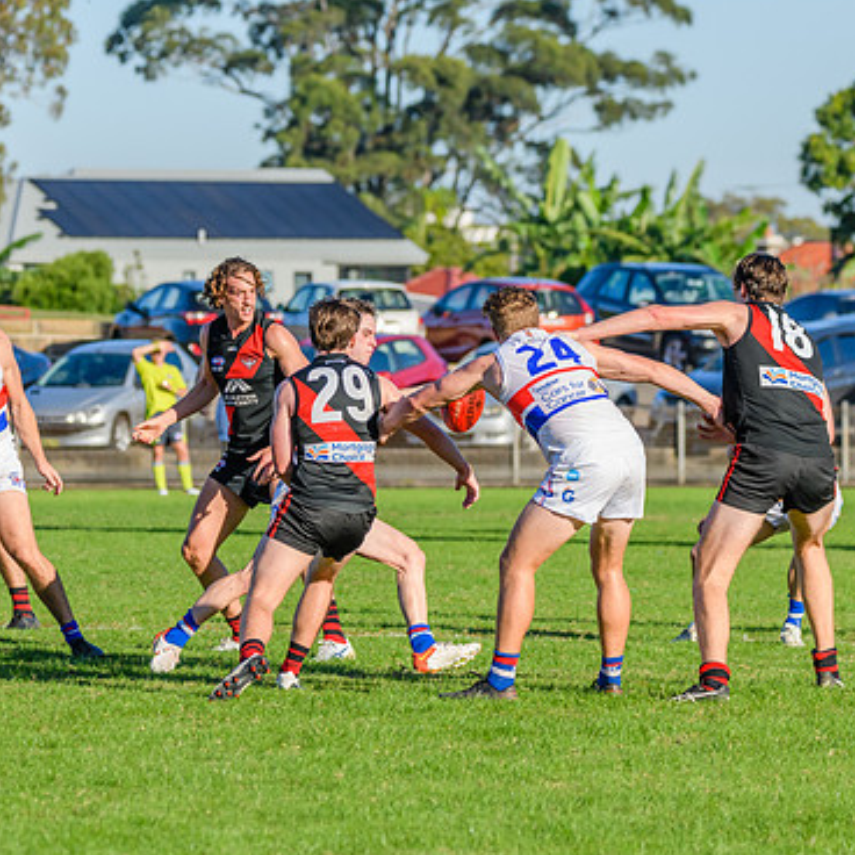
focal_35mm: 317
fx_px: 8858
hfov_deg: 5.5
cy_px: 417
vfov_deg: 5.5
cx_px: 373
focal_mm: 210
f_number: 7.1
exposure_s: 1/2000
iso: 800
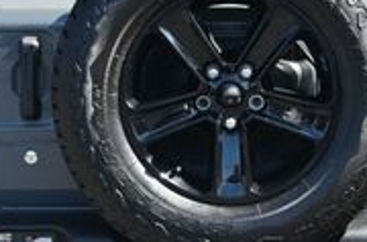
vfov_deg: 6.0
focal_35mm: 229
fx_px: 2326
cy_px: 62
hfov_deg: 9.0
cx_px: 230
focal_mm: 43
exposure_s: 1/250
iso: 360
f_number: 6
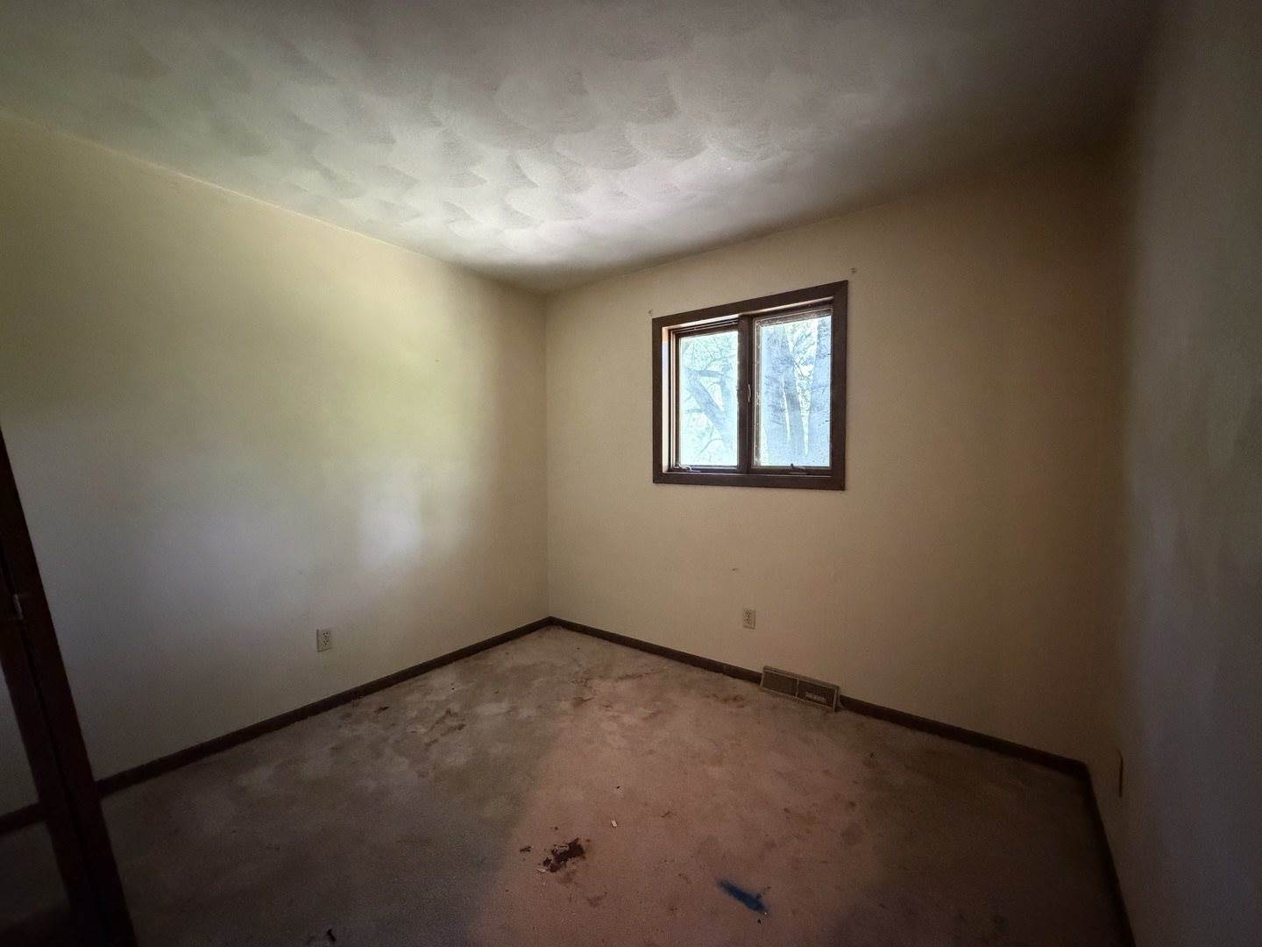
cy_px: 474
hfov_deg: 102.1
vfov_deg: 85.7
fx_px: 510
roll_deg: +0.1
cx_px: 631
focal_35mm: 14
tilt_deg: -2.2
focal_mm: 2.22
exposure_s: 1/40
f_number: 2.2
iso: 1250
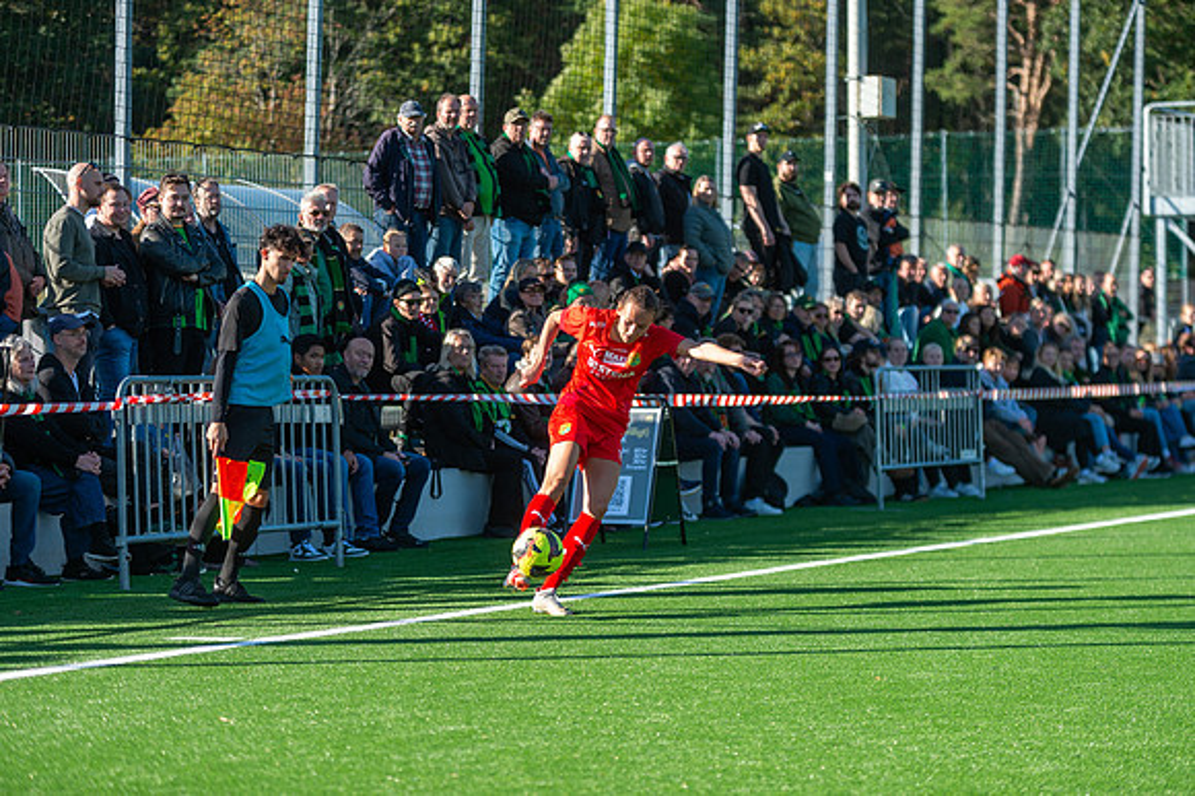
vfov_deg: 12.6
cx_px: 598
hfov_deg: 18.9
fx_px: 3591
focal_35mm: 108
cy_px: 398
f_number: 3.2
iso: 360
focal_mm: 105
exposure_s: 1/2000
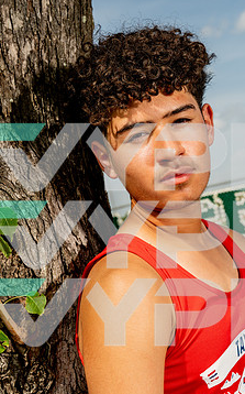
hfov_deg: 21.9
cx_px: 144
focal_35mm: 59
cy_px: 236
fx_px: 632
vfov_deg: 34.5
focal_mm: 46
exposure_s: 1/800
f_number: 8
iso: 200
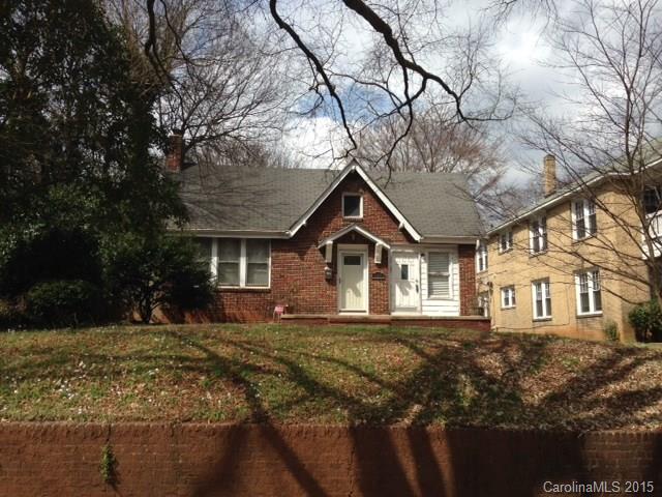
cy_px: 248
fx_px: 631
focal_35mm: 33
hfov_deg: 55.4
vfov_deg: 42.9
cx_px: 331
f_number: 2.4
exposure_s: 1/2008
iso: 50
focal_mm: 4.12
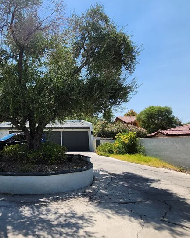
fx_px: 169
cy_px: 102
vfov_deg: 69.9
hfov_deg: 53.9
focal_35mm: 24
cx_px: 32
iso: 32
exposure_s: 1/1376
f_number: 2.2
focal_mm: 1.74
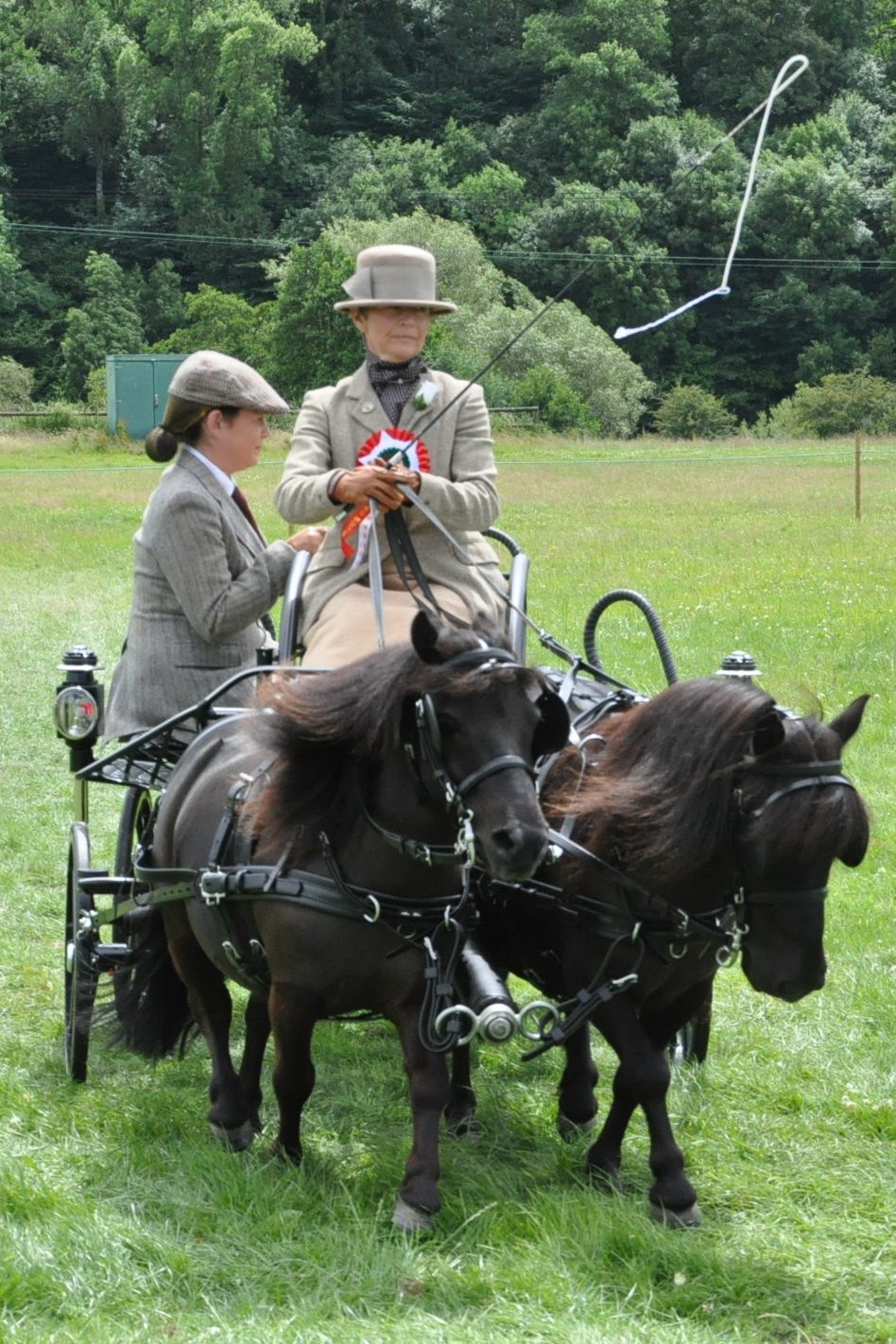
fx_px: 3248
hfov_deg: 15.7
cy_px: 672
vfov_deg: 23.4
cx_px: 448
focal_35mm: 87
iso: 1600
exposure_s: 1/2000
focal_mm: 58
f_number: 9
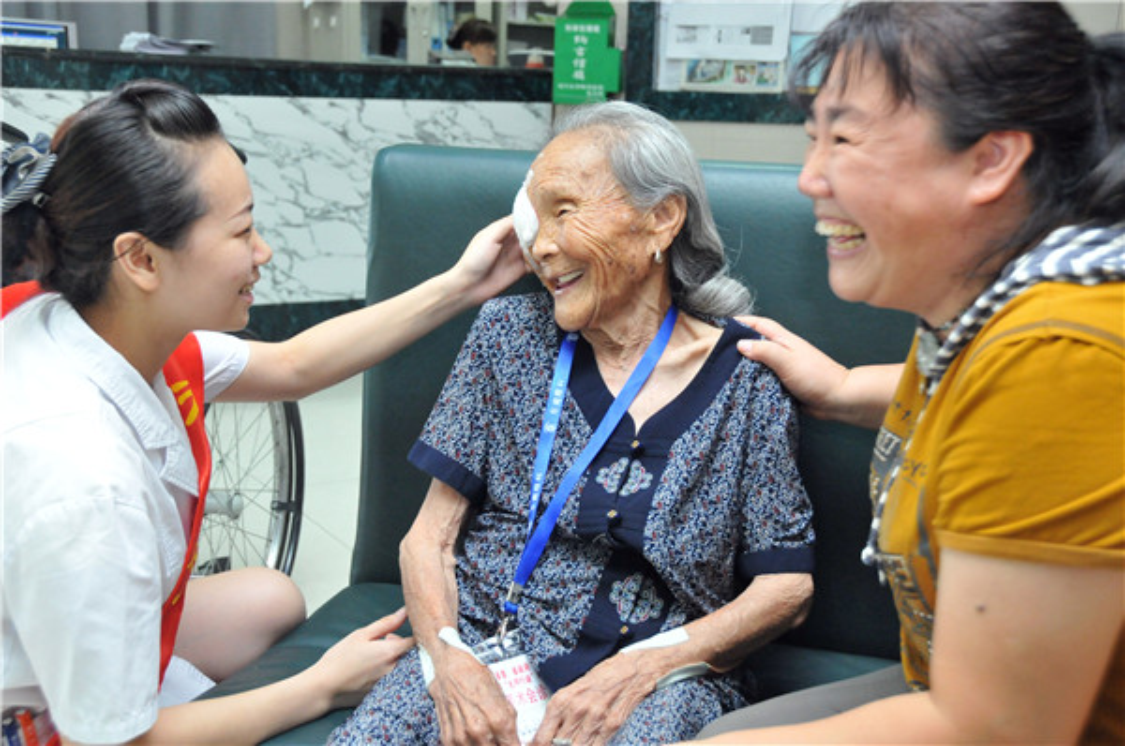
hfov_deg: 42.4
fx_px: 1451
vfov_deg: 28.8
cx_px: 562
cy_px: 373
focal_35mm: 46
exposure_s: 1/60
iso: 2000
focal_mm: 31
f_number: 5
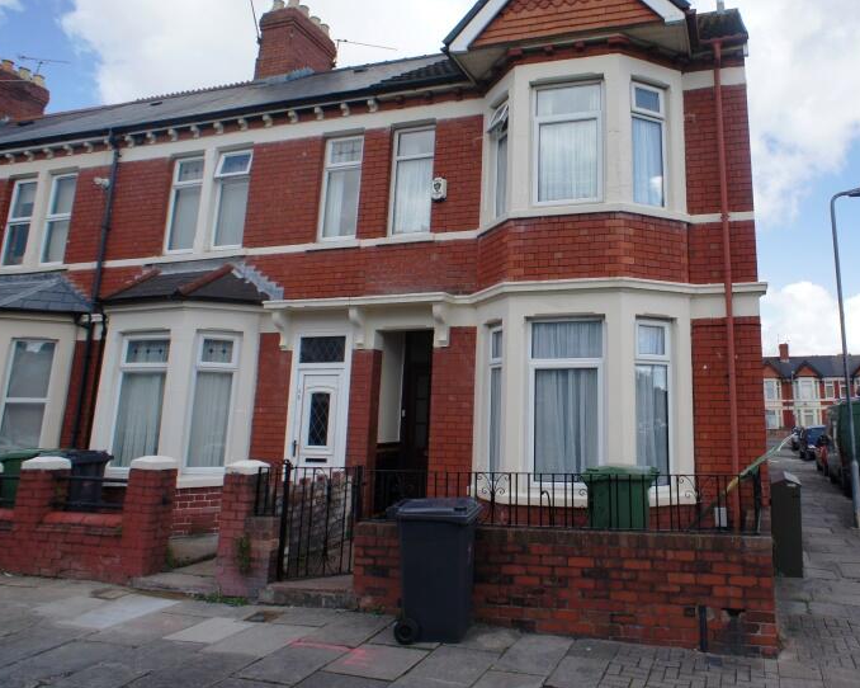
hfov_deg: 51.9
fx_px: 865
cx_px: 568
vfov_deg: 43.1
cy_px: 268
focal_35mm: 34
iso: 200
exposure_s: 1/400
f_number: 6.3
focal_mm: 16
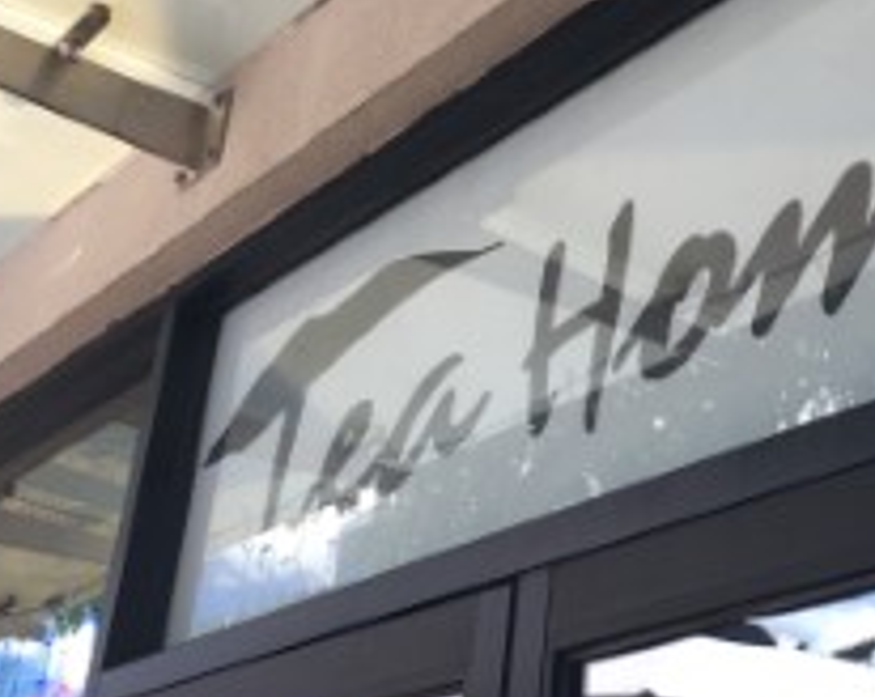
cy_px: 327
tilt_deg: +24.2
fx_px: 1603
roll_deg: -2.6
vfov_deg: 24.5
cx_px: 756
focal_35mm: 62
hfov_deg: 29.5
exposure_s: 1/181
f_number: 2.2
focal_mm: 4.15
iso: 25
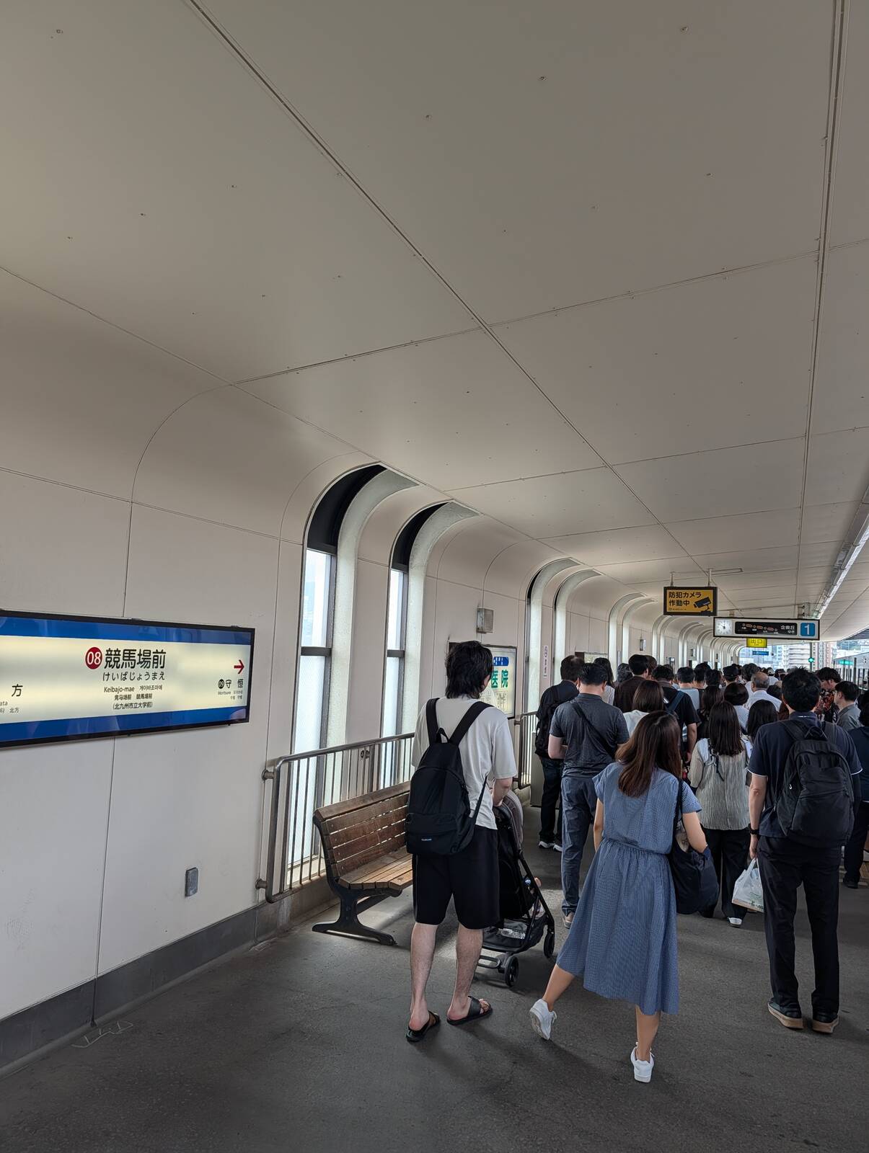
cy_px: 576
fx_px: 801
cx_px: 434
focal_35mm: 24
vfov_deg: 71.5
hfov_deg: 56.9
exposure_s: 1/224
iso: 19
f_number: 1.68
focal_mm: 6.9
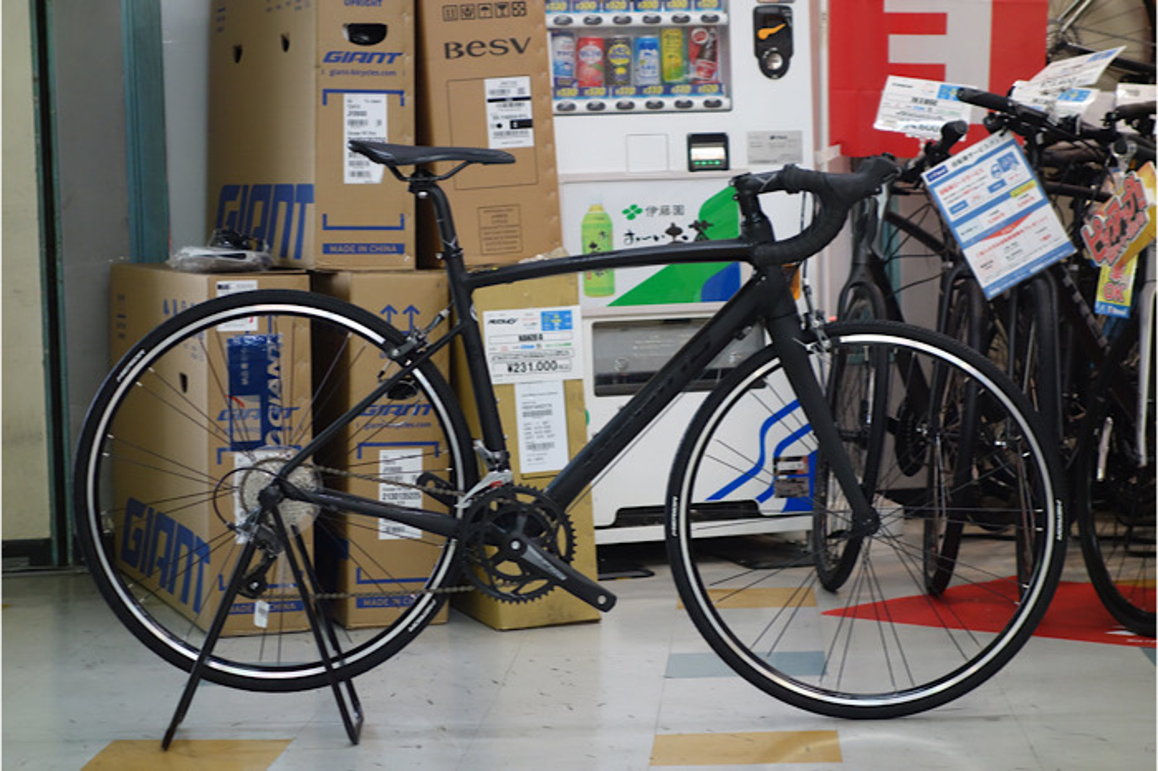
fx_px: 3215
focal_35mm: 100
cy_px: 386
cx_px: 579
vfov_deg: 13.7
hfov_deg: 20.4
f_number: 4.9
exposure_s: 1/50
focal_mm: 37.1
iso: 800
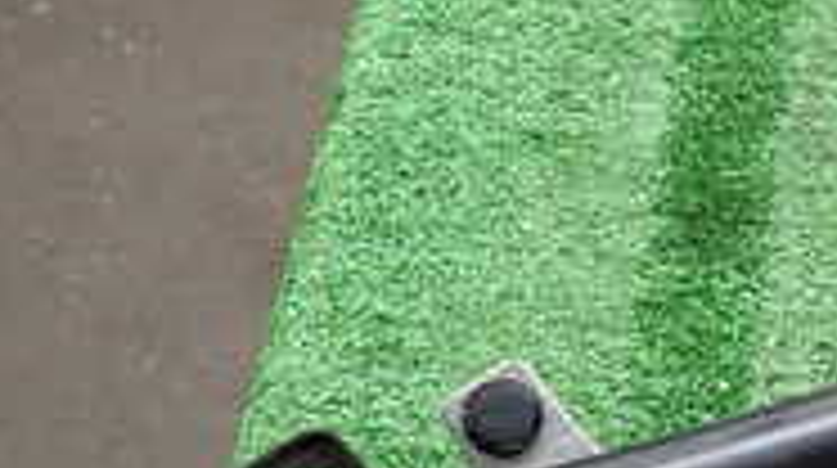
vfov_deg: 13.7
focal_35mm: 88
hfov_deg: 21.1
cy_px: 171
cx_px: 1188
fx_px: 1950
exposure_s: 1/60
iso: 200
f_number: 2
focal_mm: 4.5
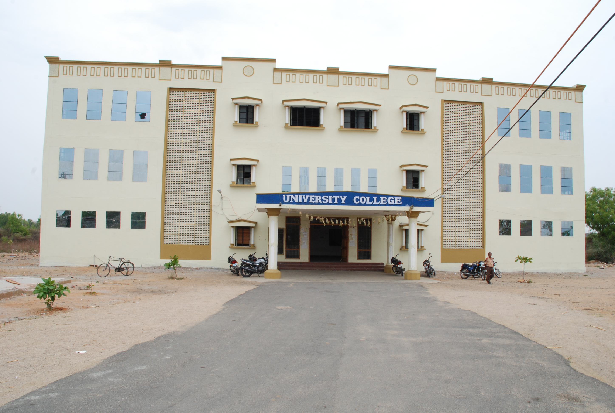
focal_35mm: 27
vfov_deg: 48.1
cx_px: 308
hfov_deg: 67.3
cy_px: 206
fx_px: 462
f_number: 16
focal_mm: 18
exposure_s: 1/60
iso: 200
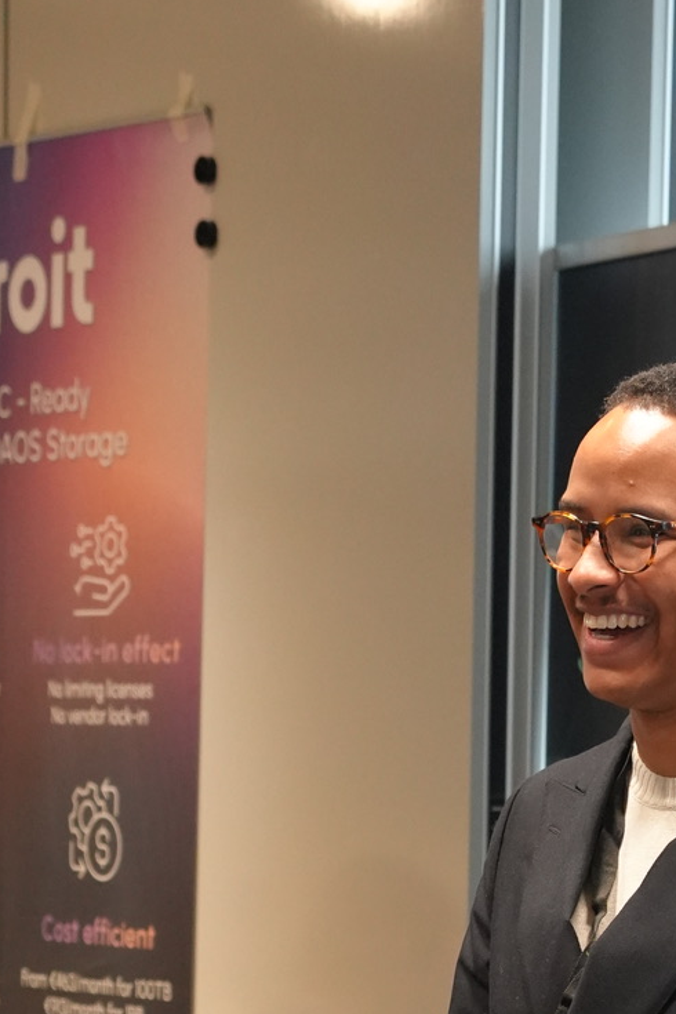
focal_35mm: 163
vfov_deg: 12.4
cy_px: 1029
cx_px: 319
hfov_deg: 8.4
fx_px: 4591
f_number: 4
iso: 4000
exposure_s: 1/160
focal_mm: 52
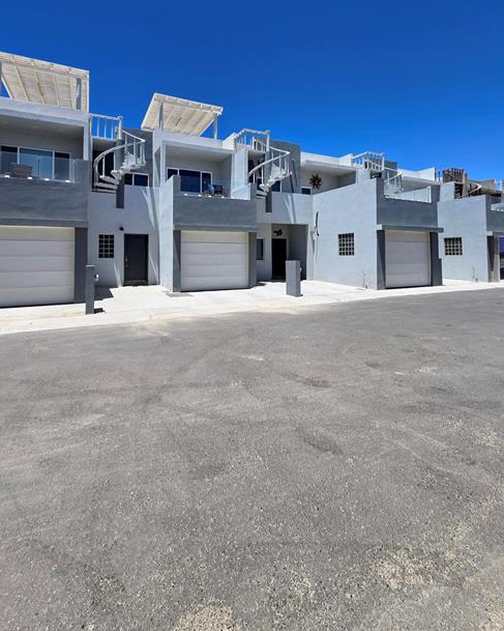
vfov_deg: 91.6
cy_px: 245
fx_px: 298
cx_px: 247
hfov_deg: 80.4
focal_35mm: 16
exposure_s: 1/3707
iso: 50
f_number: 2.2
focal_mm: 2.2
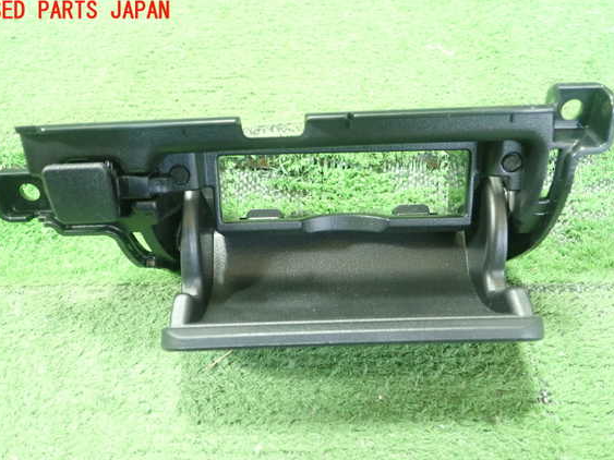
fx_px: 567
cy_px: 243
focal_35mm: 32
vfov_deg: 44.1
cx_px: 299
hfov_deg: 56.8
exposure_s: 1/60
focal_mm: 5.5
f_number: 2.3
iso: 800
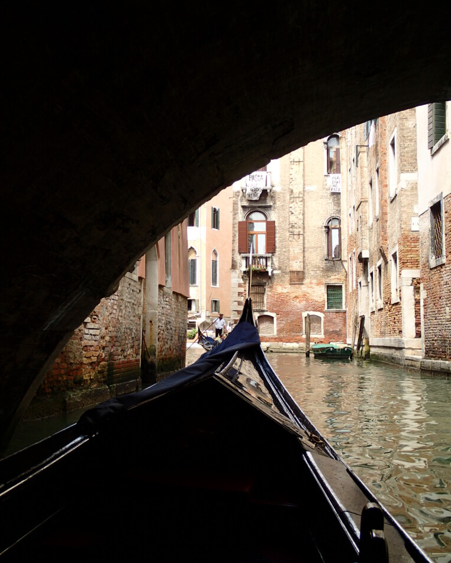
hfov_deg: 35.7
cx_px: 227
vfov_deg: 43.8
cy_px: 274
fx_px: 701
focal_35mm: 42
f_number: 4
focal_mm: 7.34
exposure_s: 1/125
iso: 100
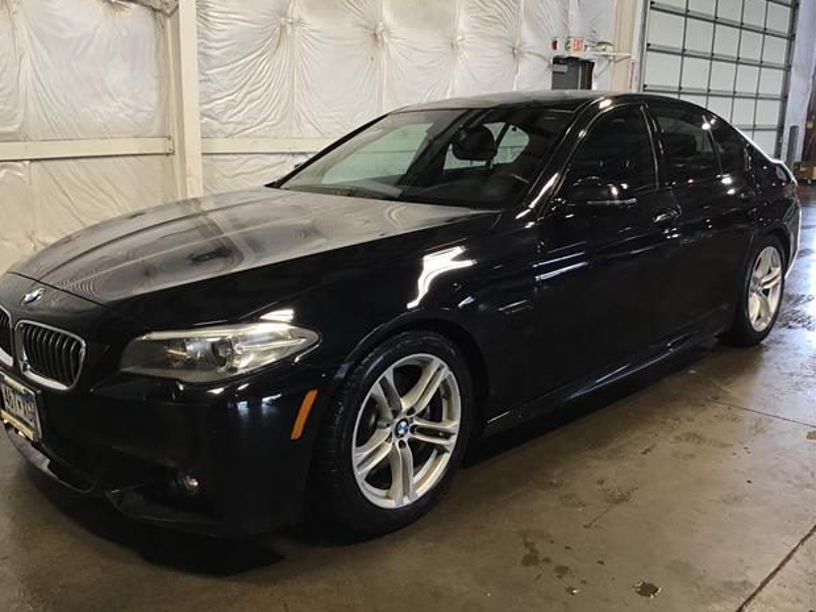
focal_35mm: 32
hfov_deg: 56.8
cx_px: 396
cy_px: 301
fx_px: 754
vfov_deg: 44.2
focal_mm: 3.3
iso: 50
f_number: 2.4
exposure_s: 1/30
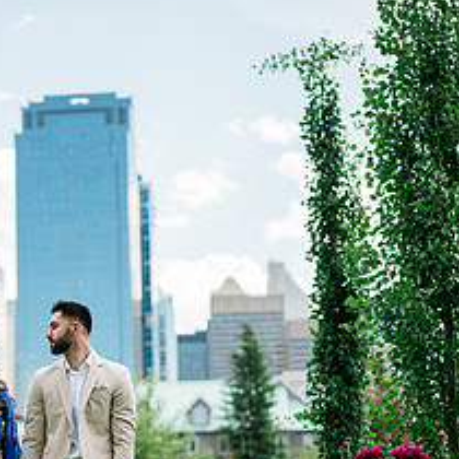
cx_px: 94
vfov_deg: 20.9
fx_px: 1230
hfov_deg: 20.9
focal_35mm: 82
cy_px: 353
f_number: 1.2
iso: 125
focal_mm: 35
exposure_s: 1/4000
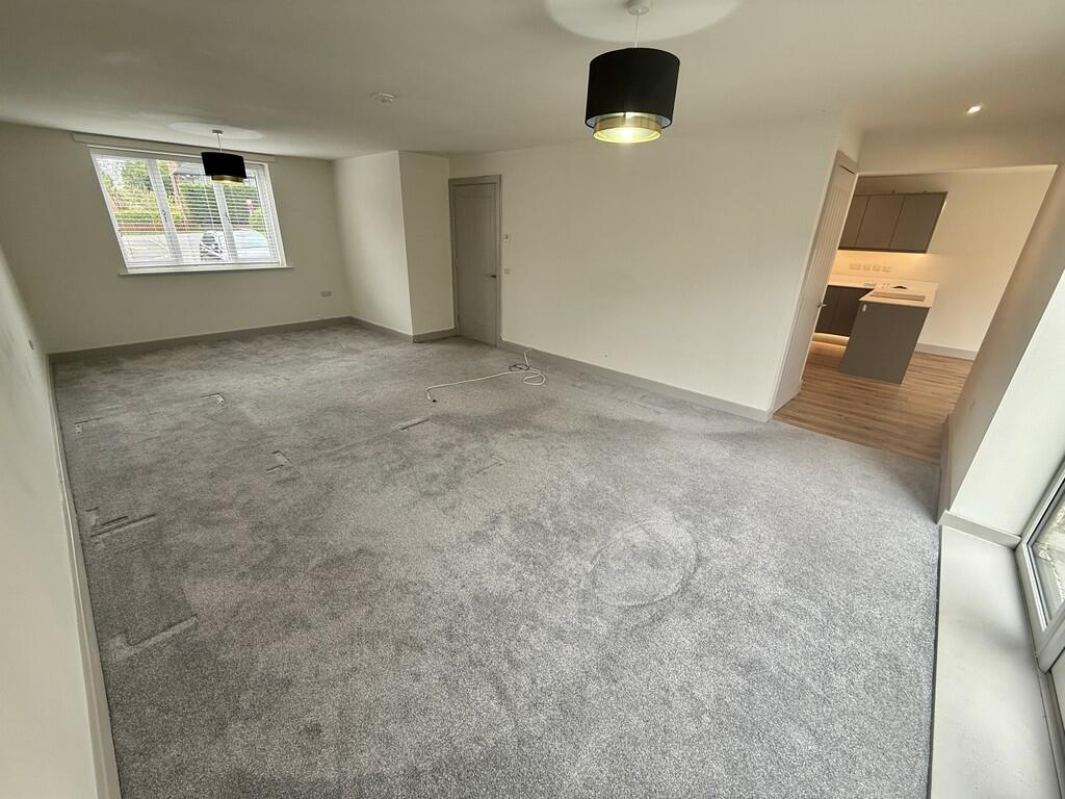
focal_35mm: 14
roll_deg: -1.5
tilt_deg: -21.8
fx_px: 431
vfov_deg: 85.7
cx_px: 532
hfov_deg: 102.1
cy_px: 400
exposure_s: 1/99
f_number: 2.2
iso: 80
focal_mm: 2.22
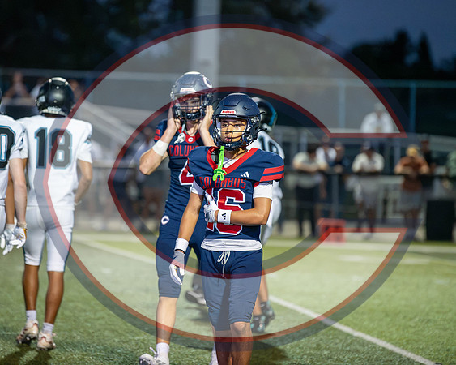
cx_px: 181
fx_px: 3388
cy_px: 145
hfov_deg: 7.7
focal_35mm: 251
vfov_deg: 6.2
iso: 8000
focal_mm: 185
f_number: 2.8
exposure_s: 1/1000
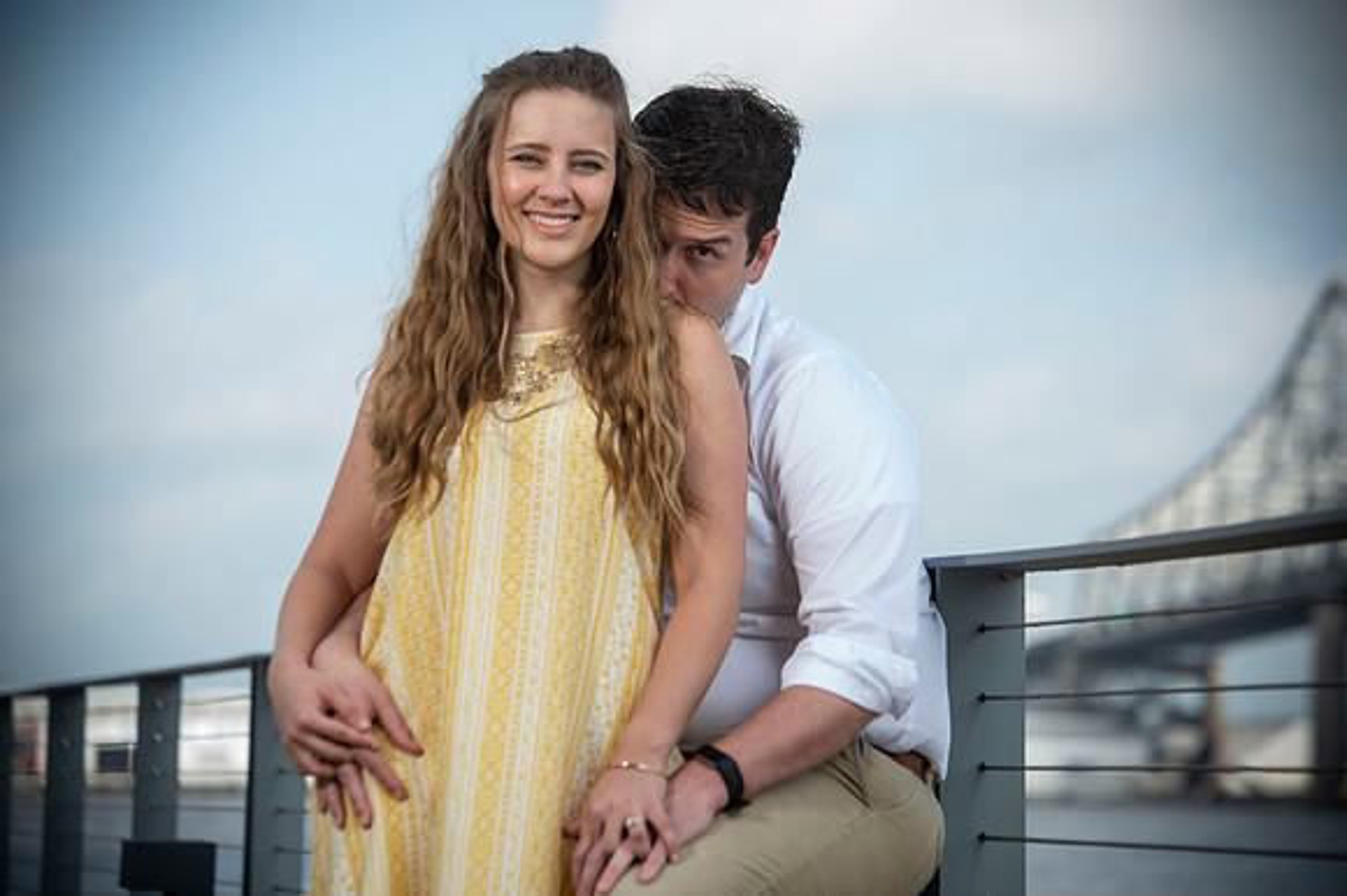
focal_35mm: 135
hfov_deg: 15.2
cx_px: 674
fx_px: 5048
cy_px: 448
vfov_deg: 10.1
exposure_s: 1/200
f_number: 5.6
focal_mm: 135
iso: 50
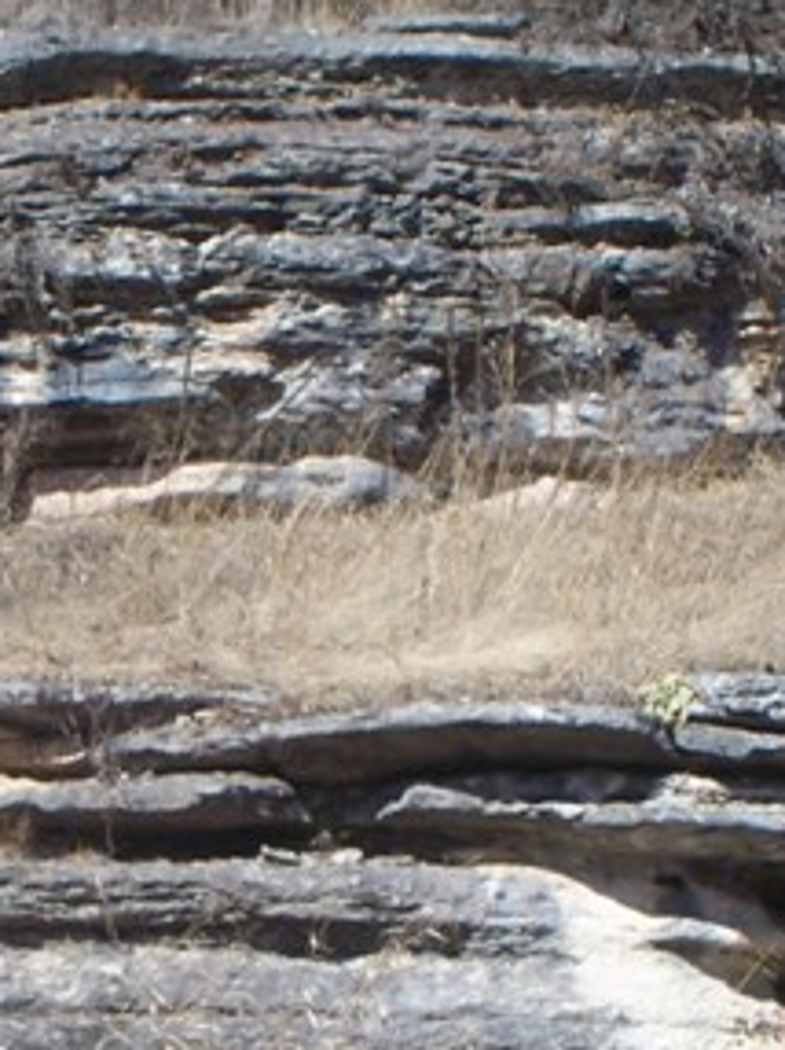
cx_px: 161
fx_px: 3906
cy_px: 764
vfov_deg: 15.2
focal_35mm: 129
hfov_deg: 11.4
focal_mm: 7.54
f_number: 5
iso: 64
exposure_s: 1/320
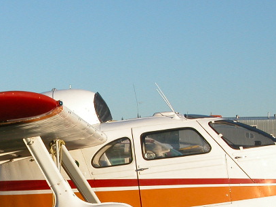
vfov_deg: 9.5
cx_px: 6
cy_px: 195
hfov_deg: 12.5
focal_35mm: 156
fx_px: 1243
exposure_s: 1/290
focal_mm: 15.7
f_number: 5.7
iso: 100
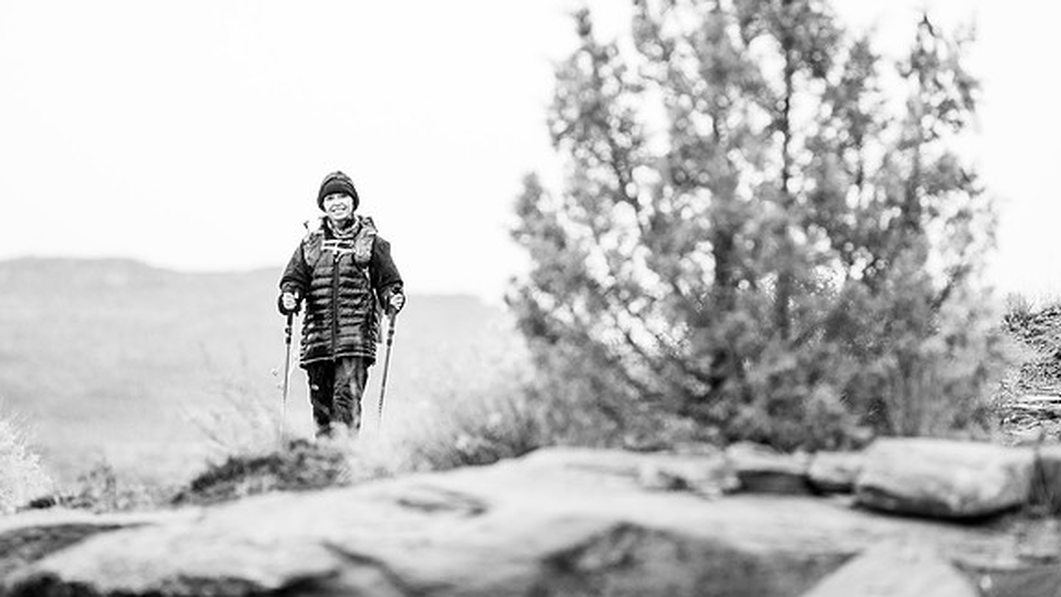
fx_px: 5880
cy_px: 252
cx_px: 532
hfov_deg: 10.3
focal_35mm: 209
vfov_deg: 5.8
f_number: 3.5
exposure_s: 1/250
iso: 640
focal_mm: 198
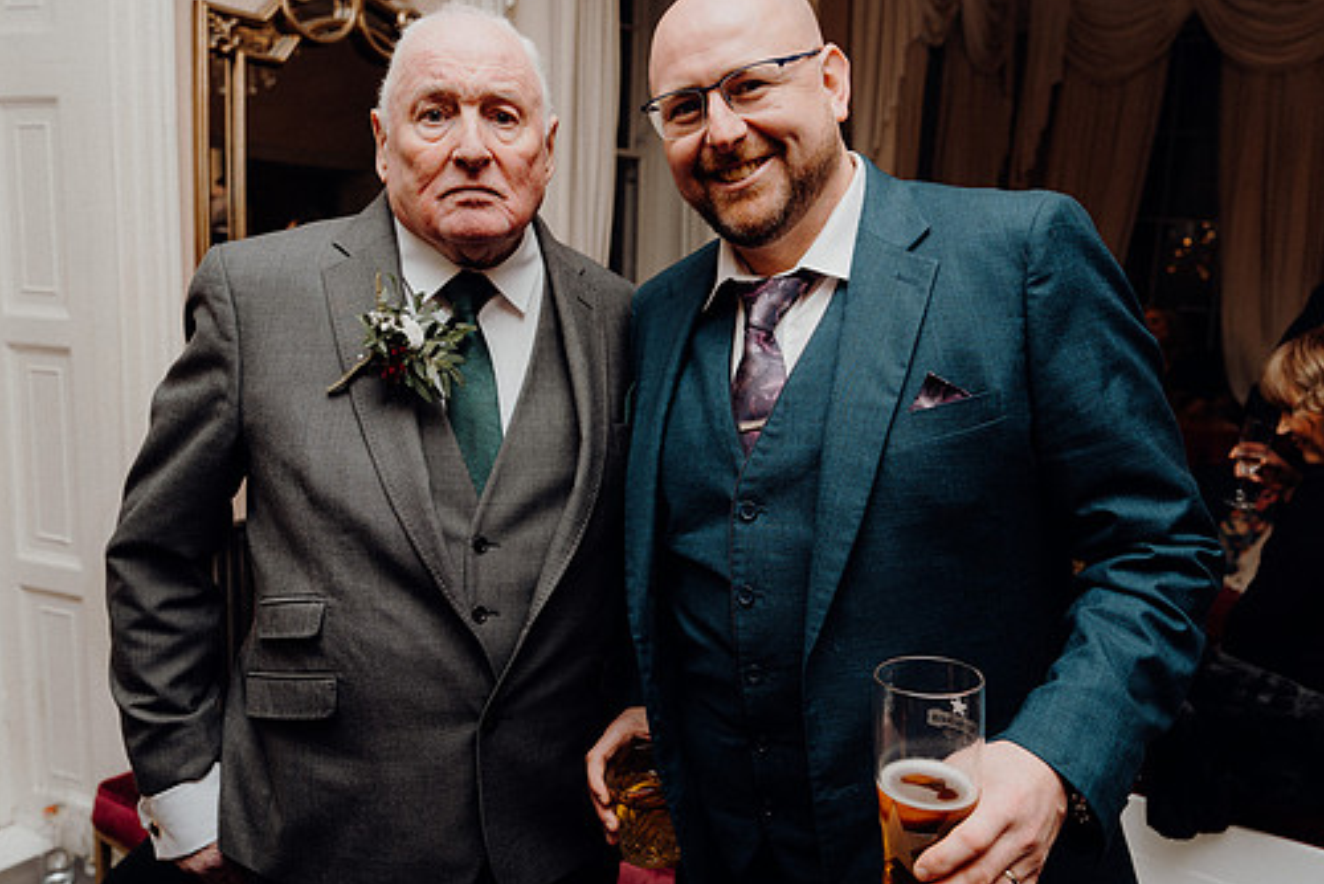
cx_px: 673
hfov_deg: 63.6
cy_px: 406
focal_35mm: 29
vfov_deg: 45.0
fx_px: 1067
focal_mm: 25
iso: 50
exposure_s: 1/160
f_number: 3.5
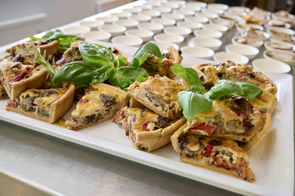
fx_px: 295
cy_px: 98
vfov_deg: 36.8
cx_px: 148
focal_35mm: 36
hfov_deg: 53.2
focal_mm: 36
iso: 1600
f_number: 5.6
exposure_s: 1/60
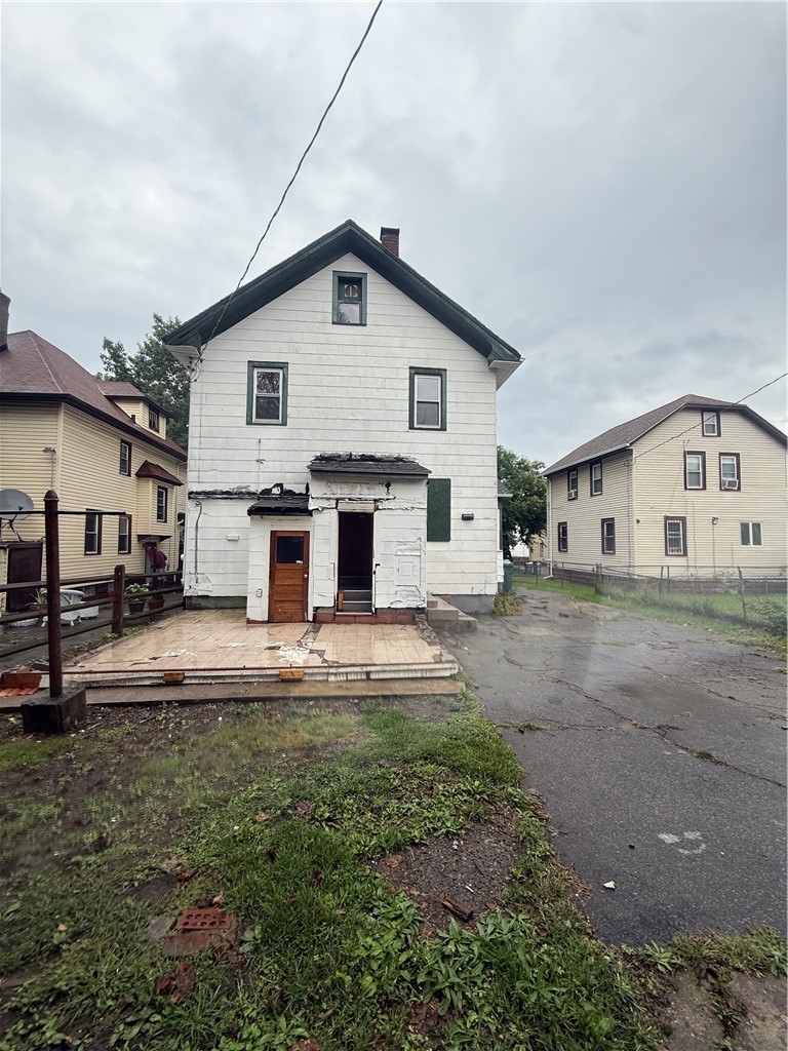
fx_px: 425
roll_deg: -2.3
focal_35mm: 14
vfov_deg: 102.1
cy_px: 526
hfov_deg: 85.7
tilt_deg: +3.6
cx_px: 394
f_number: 2.2
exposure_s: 1/336
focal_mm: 2.22
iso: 50
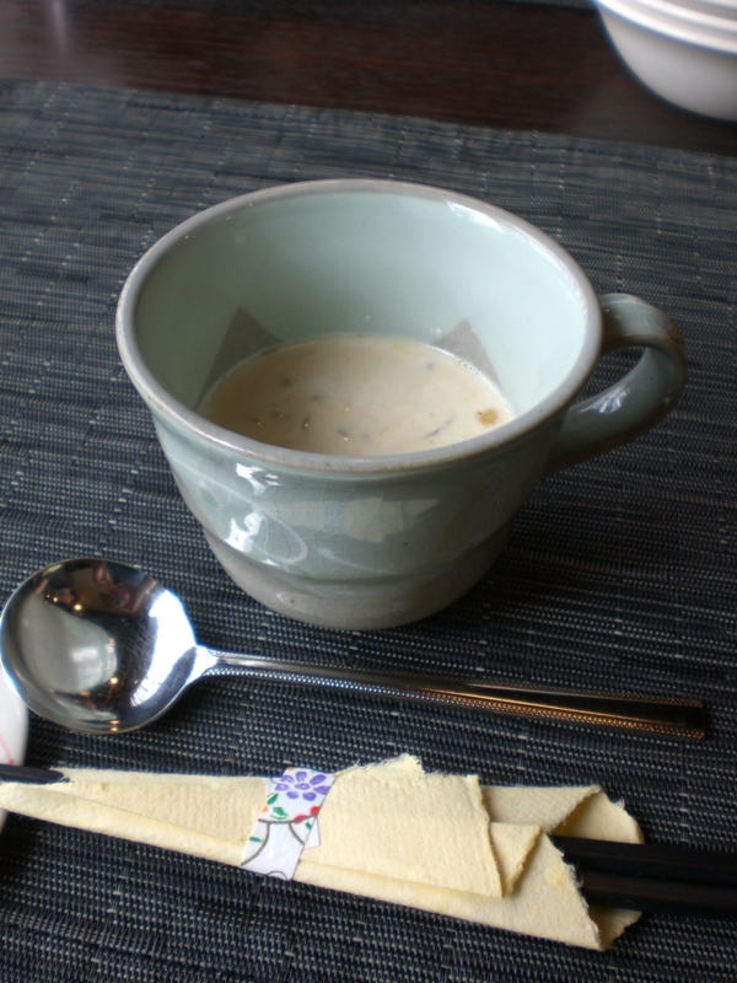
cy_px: 492
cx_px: 368
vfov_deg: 49.0
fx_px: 1079
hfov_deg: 37.7
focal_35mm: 38
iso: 100
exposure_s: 1/80
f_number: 3.1
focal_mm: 6.3
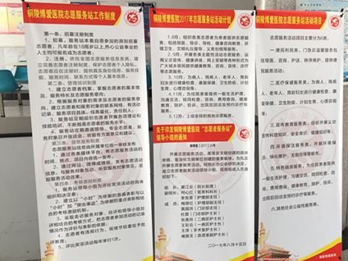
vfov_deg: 35.1
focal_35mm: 41
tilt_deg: -10.7
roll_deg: -2.4
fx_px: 412
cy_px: 126
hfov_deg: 45.0
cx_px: 236
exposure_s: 1/50
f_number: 2.2
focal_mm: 4.15
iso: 40
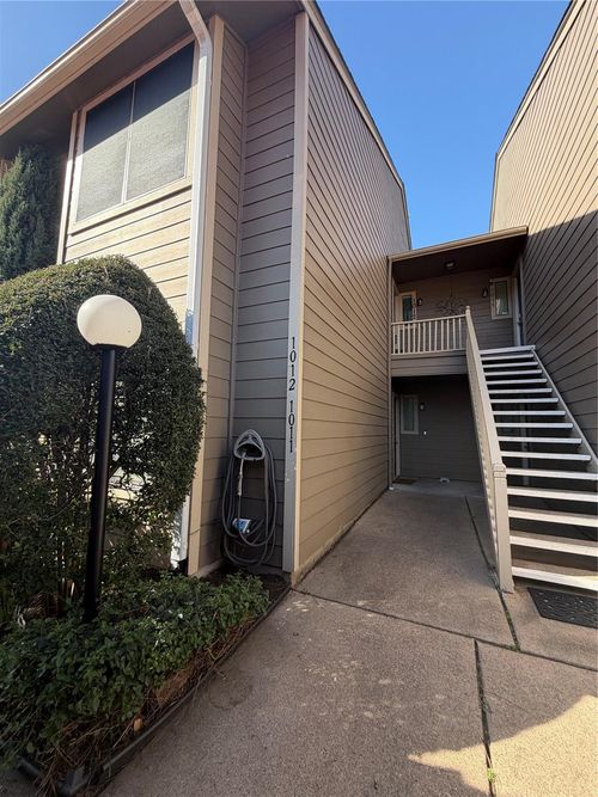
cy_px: 398
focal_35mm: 14
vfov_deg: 102.1
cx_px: 299
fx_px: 323
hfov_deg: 85.7
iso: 64
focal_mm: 2.22
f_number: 2.2
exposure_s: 1/427
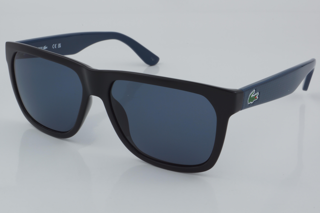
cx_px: 160
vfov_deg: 18.2
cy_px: 106
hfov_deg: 27.0
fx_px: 667
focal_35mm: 75
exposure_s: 1/4
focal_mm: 50
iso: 100
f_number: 32
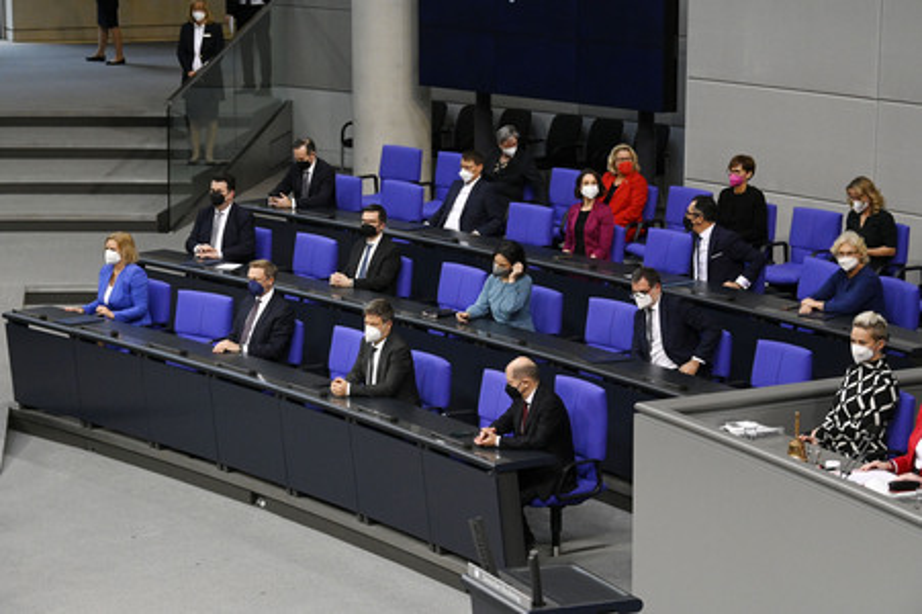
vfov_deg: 12.4
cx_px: 461
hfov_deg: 18.6
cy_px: 307
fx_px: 2815
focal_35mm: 110
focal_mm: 110
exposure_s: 1/320
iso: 6400
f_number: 5.6
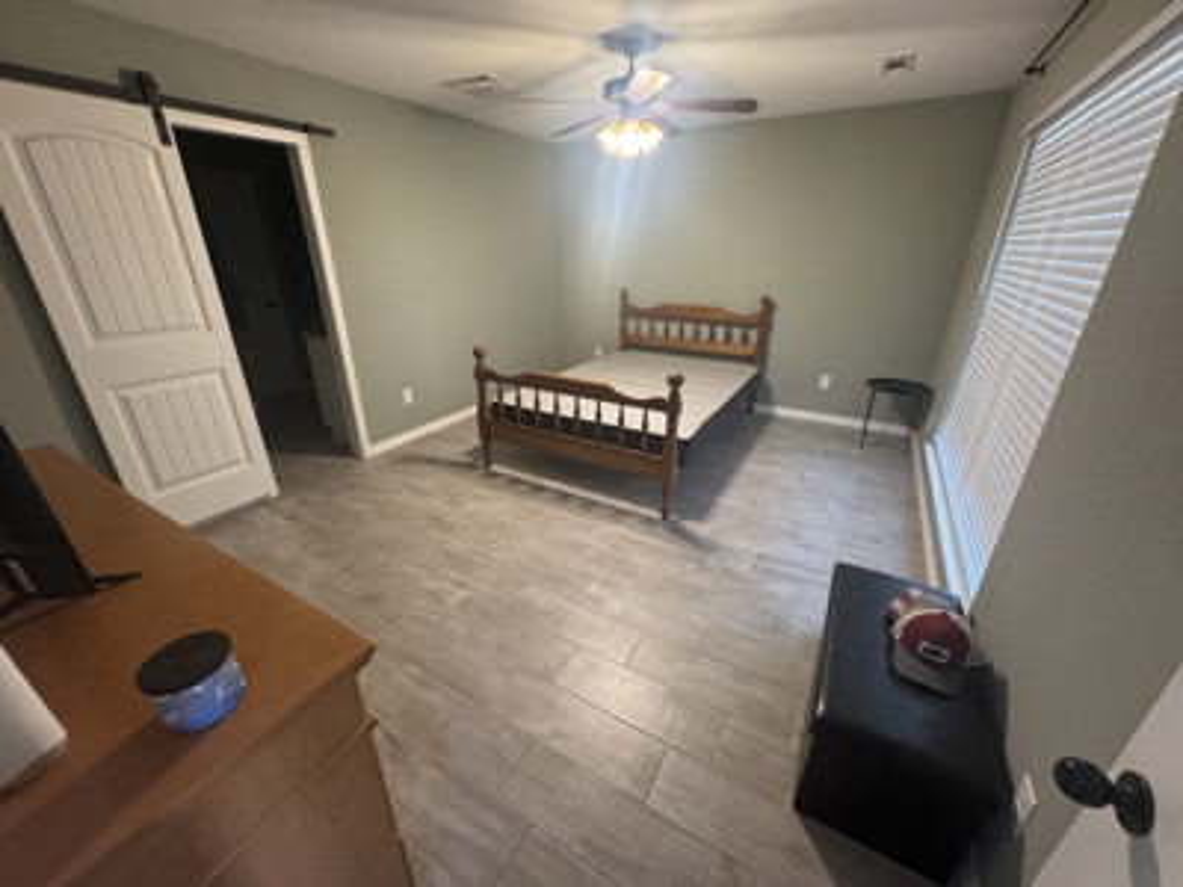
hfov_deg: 102.1
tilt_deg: -23.5
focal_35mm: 14
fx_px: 478
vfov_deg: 85.7
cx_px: 592
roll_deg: -0.1
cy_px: 444
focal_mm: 2.22
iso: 500
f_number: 2.2
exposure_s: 1/60
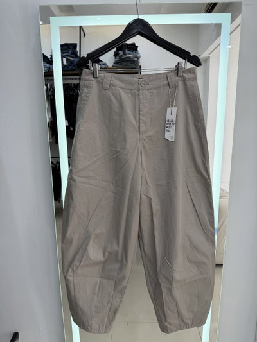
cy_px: 171
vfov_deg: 71.6
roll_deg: +0.4
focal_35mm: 24
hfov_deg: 56.8
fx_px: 237
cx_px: 128
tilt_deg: -12.7
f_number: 1.78
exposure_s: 1/198
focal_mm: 6.76
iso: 80
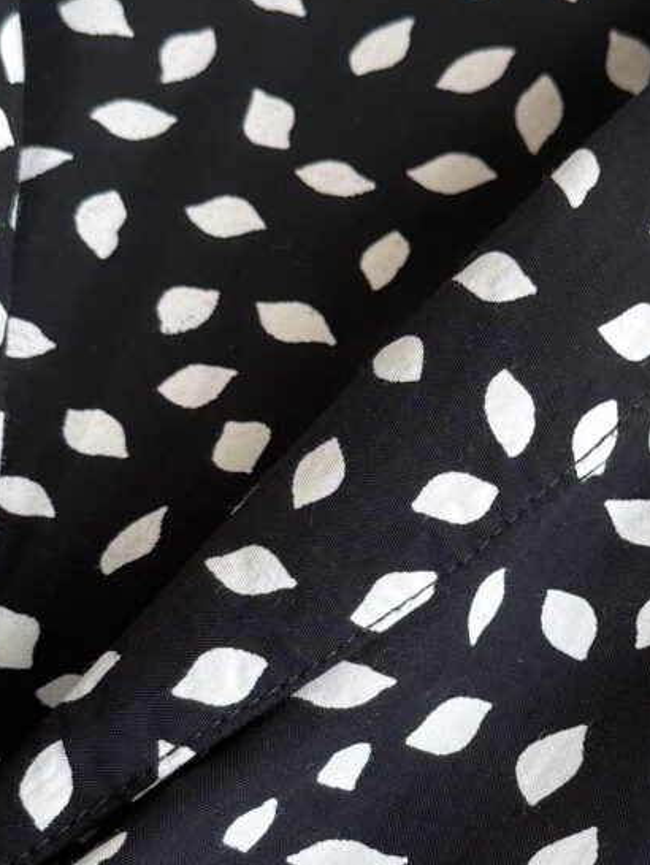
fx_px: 2252
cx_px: 414
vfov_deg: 21.7
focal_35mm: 90
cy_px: 586
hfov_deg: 16.4
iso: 125
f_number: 1.8
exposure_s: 1/120
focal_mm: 6.76
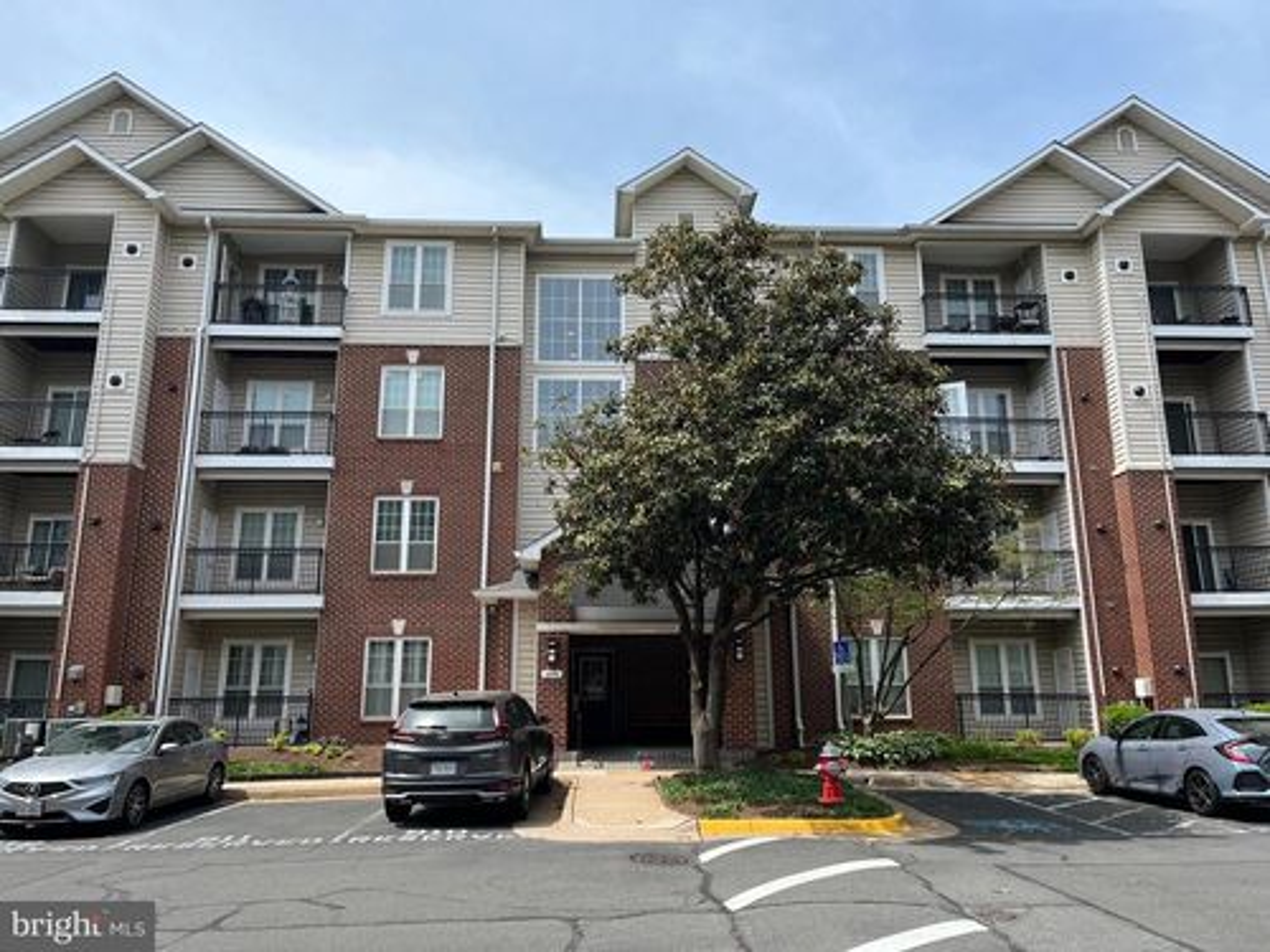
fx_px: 954
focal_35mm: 26
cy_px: 476
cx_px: 635
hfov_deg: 67.3
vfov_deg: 53.1
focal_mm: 5.1
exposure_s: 1/2358
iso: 50
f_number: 1.6
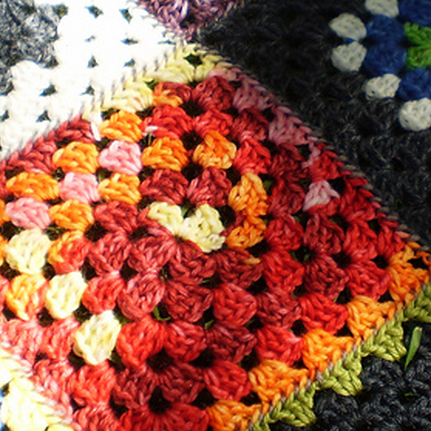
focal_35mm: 73
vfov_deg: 23.6
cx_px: 255
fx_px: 1028
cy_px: 150
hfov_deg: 23.6
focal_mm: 6.3
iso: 64
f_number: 3.1
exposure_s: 1/320
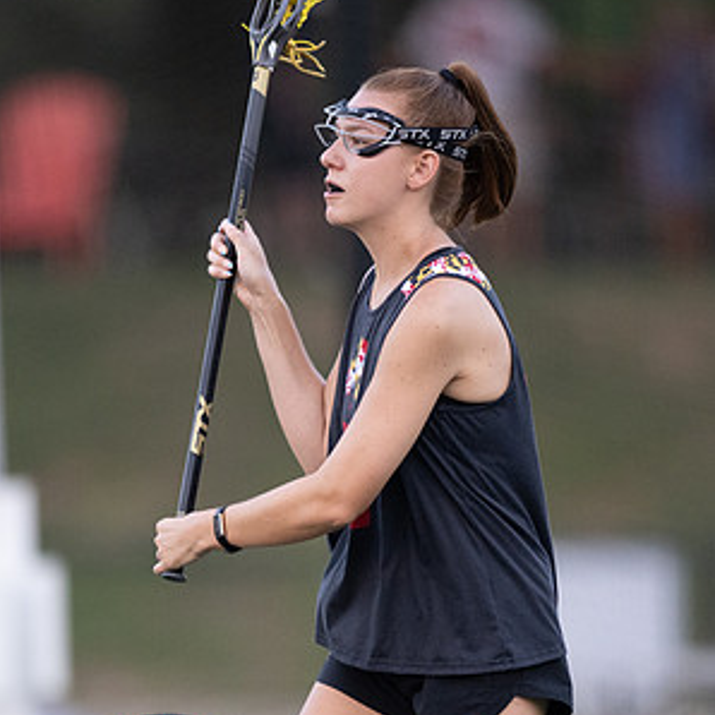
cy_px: 546
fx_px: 20074
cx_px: 377
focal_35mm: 859
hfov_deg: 2.0
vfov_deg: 2.0
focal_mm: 400
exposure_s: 1/1250
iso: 2800
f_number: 2.8
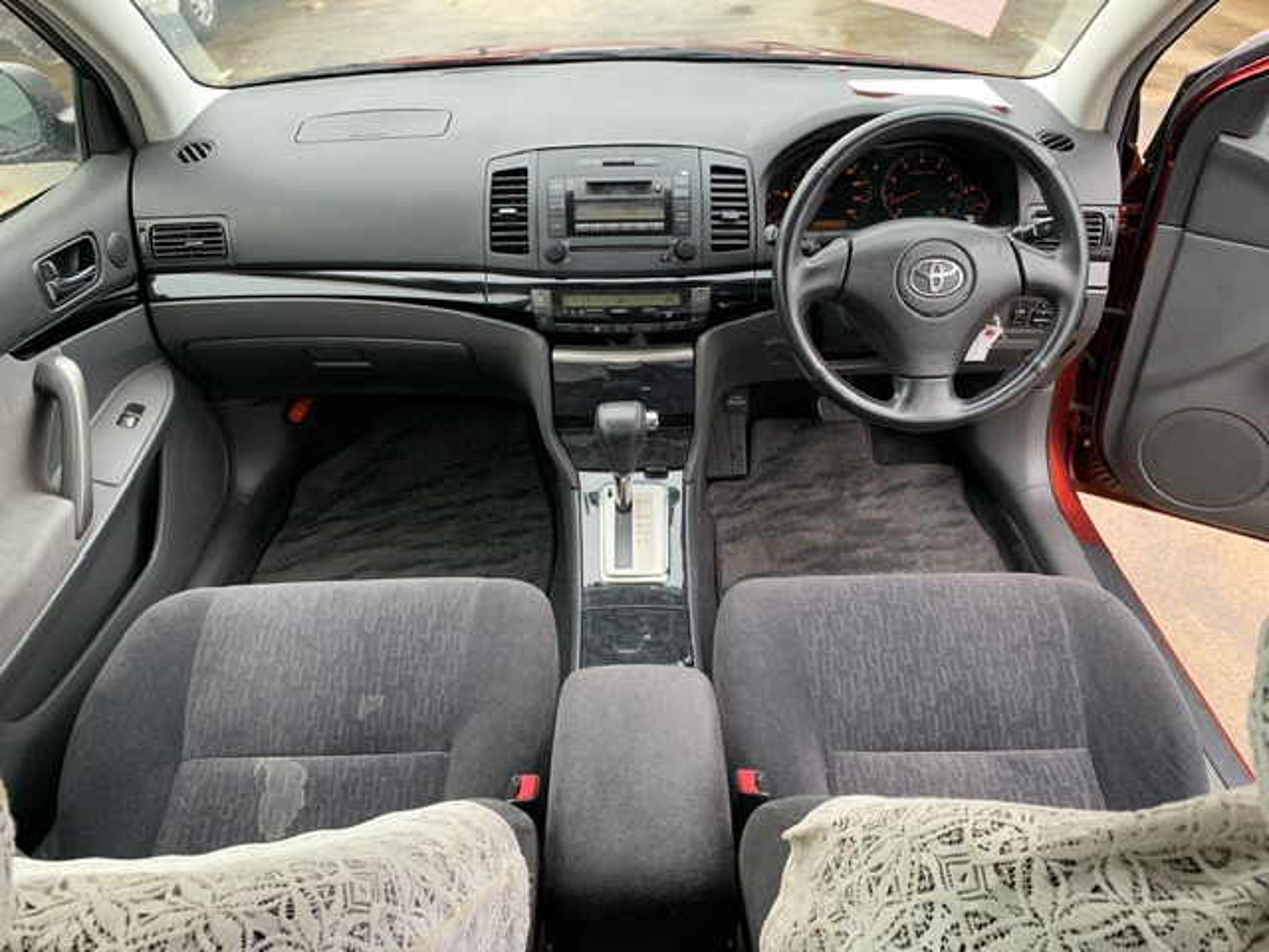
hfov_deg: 67.3
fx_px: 953
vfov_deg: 53.1
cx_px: 634
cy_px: 476
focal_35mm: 26
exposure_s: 1/121
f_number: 1.8
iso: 64
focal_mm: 4.25
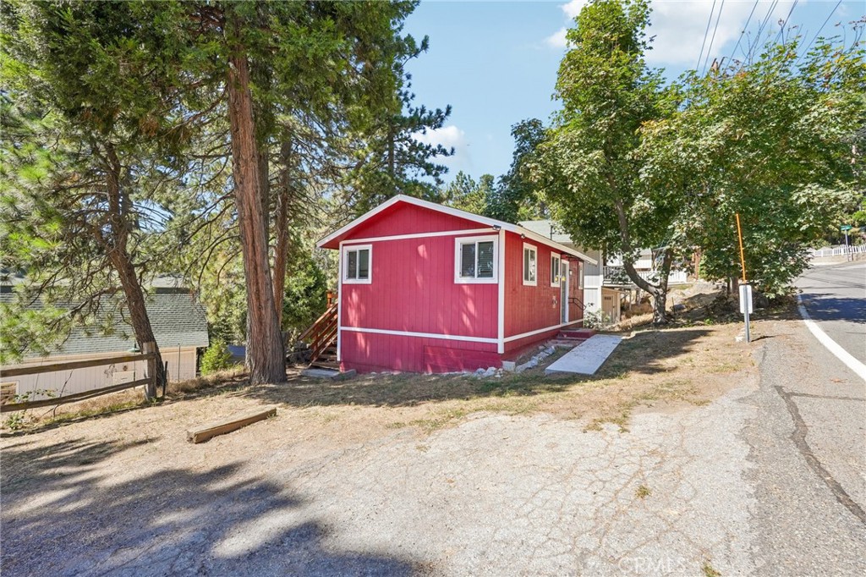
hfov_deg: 96.8
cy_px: 288
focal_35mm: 16
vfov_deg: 73.7
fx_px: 385
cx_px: 433
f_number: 8
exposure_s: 1/250
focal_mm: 16
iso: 320
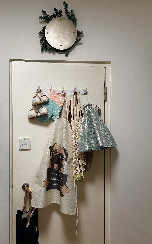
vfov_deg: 66.5
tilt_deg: -0.5
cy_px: 121
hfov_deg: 44.4
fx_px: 186
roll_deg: -0.5
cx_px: 66
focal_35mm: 28
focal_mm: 5.7
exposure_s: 1/50
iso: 100
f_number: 1.5
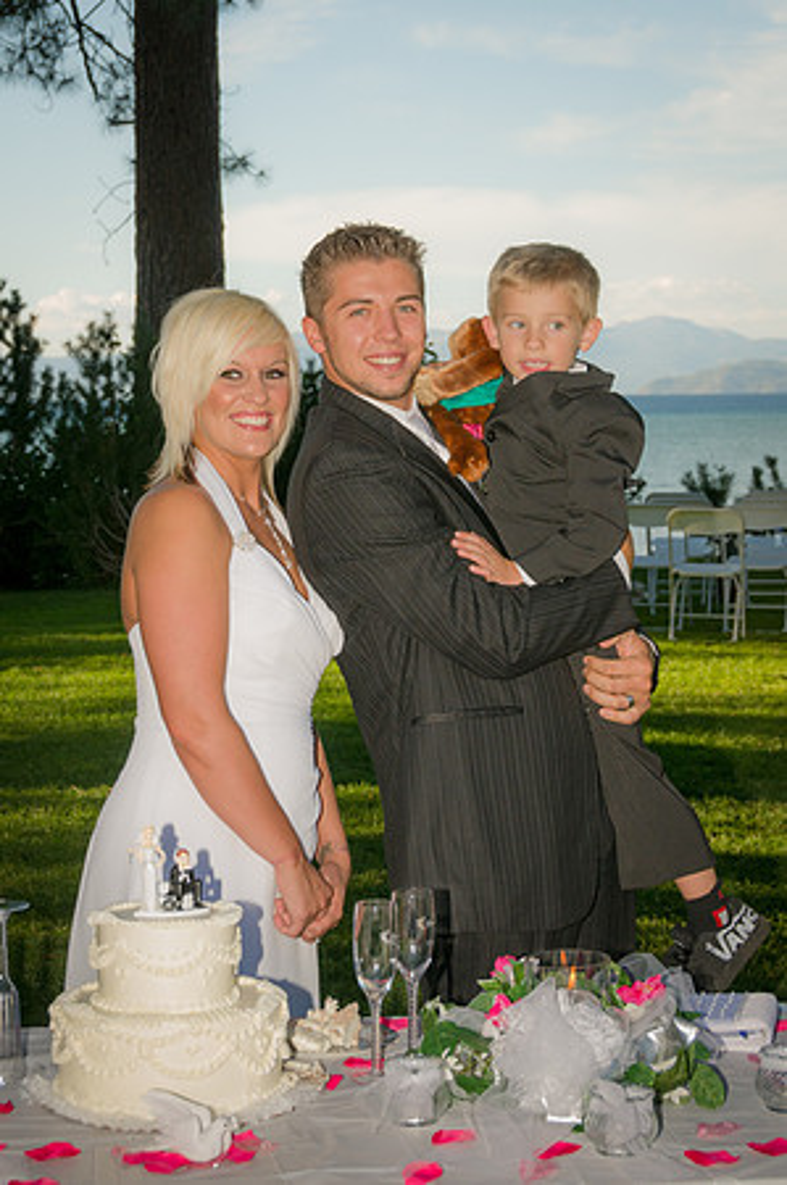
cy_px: 592
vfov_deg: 29.3
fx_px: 2268
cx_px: 394
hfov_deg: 19.7
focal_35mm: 69
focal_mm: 46
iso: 200
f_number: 8
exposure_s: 1/250
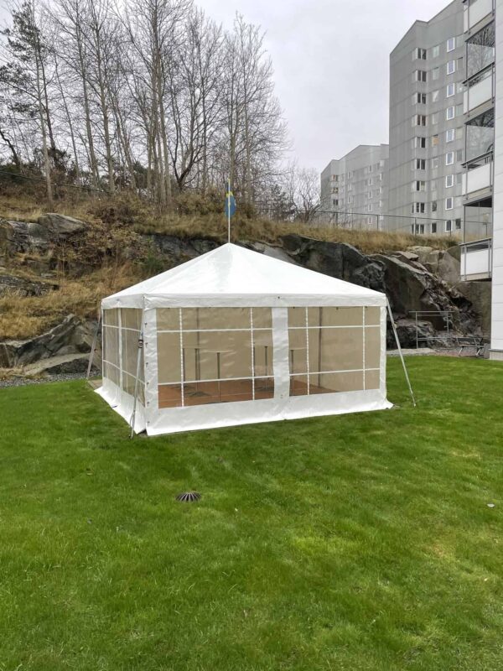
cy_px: 336
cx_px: 252
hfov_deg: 53.1
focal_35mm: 26
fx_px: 504
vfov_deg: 67.3
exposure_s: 1/121
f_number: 1.6
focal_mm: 4.2
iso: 80
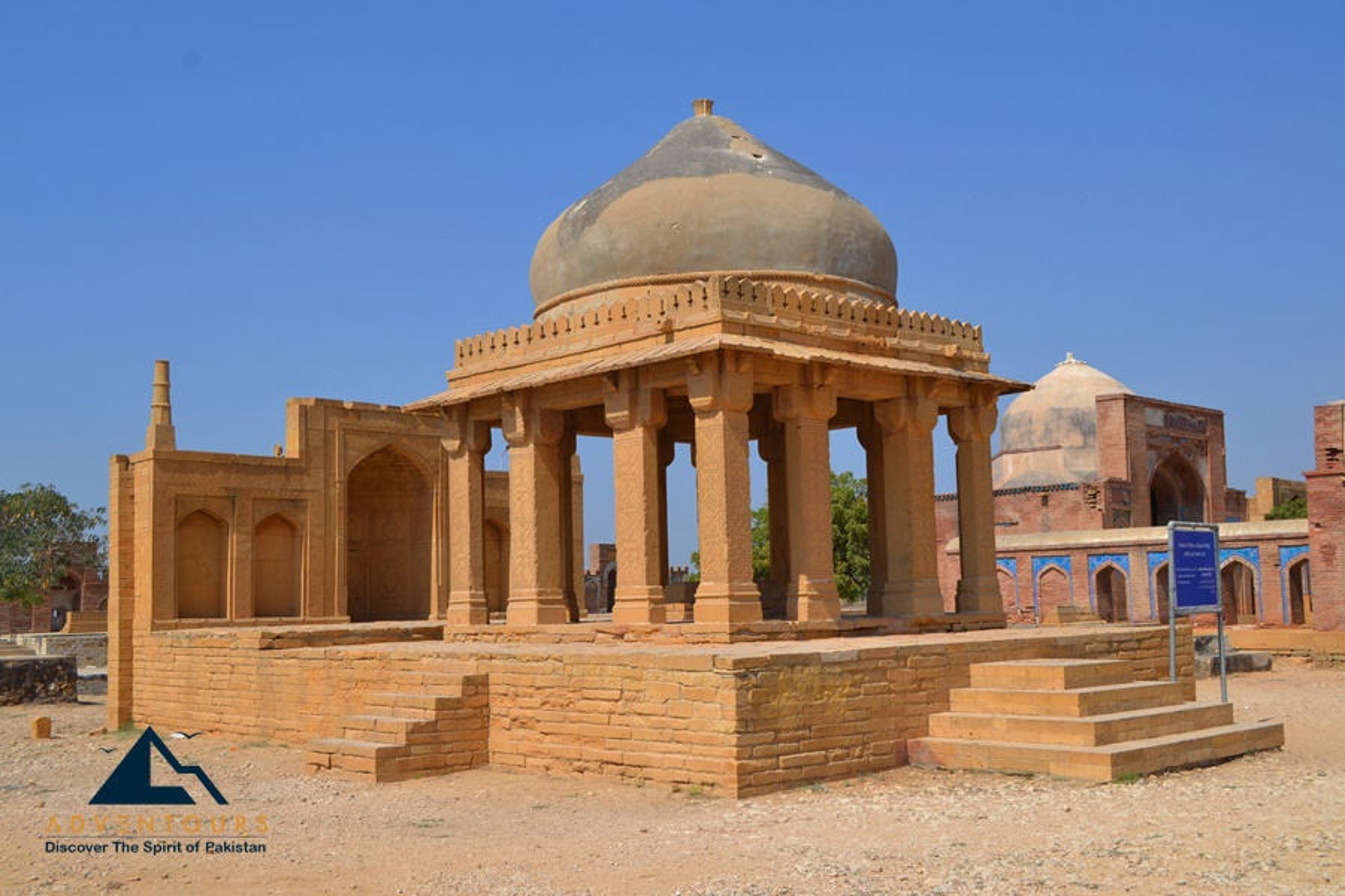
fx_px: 1345
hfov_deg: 53.1
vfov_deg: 36.9
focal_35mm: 36
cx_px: 672
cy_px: 448
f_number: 8
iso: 100
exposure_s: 1/250
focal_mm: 24
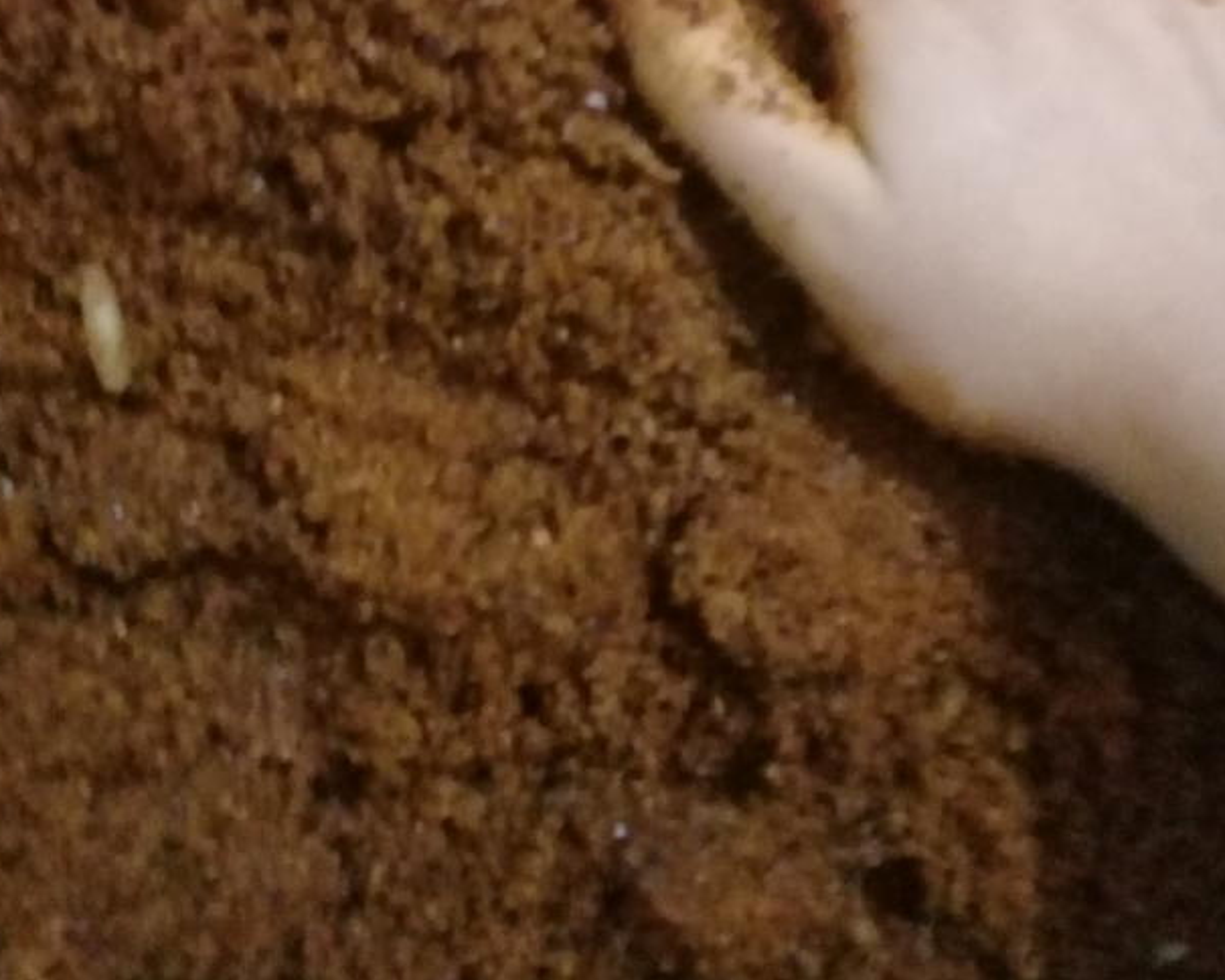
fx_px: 1668
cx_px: 571
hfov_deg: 40.3
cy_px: 83
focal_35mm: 46
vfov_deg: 31.1
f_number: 2.2
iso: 1250
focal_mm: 3.3
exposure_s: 1/17
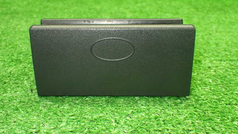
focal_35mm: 42
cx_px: 119
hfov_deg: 48.3
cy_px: 65
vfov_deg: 28.4
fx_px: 265
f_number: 2.7
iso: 800
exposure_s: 1/60
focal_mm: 6.83
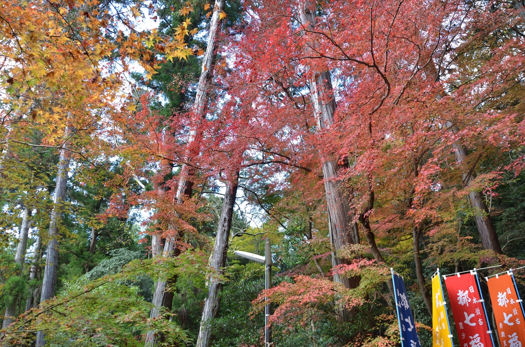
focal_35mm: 27
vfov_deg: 47.7
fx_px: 393
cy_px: 174
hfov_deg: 67.5
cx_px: 262
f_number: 5
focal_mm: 18
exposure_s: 1/30
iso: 125
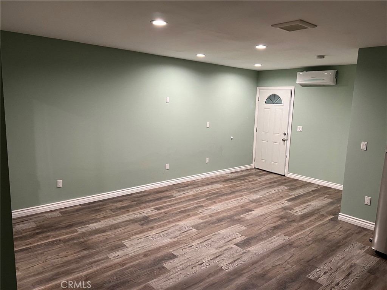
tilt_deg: -8.8
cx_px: 194
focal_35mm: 26
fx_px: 291
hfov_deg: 67.3
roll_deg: -1.5
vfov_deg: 53.1
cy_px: 145
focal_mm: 5.7
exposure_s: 1/60
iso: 200
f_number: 1.5
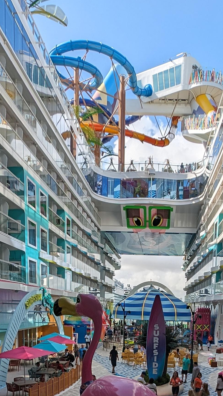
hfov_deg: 37.4
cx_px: 146
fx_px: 326
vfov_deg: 55.4
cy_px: 347
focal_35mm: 31
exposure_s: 1/1385
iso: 37
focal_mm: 2.23
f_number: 1.95
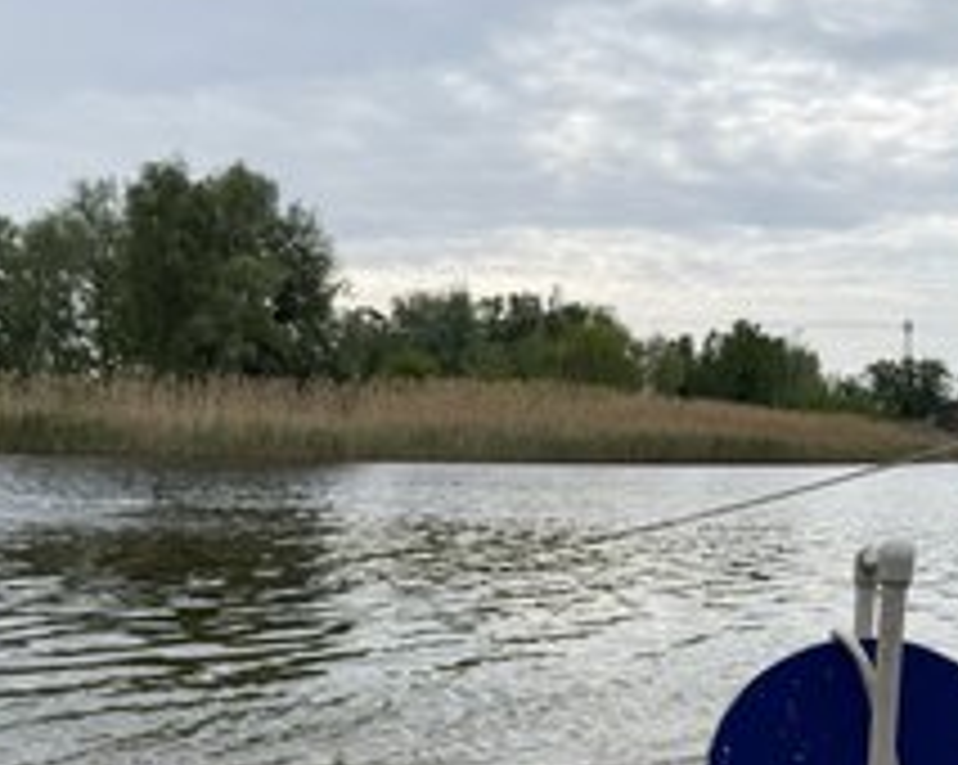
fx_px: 1246
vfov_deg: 33.1
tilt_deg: -7.9
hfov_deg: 42.0
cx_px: 481
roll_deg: +0.0
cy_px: 616
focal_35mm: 44
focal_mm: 6.76
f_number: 1.78
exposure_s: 1/4950
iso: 80
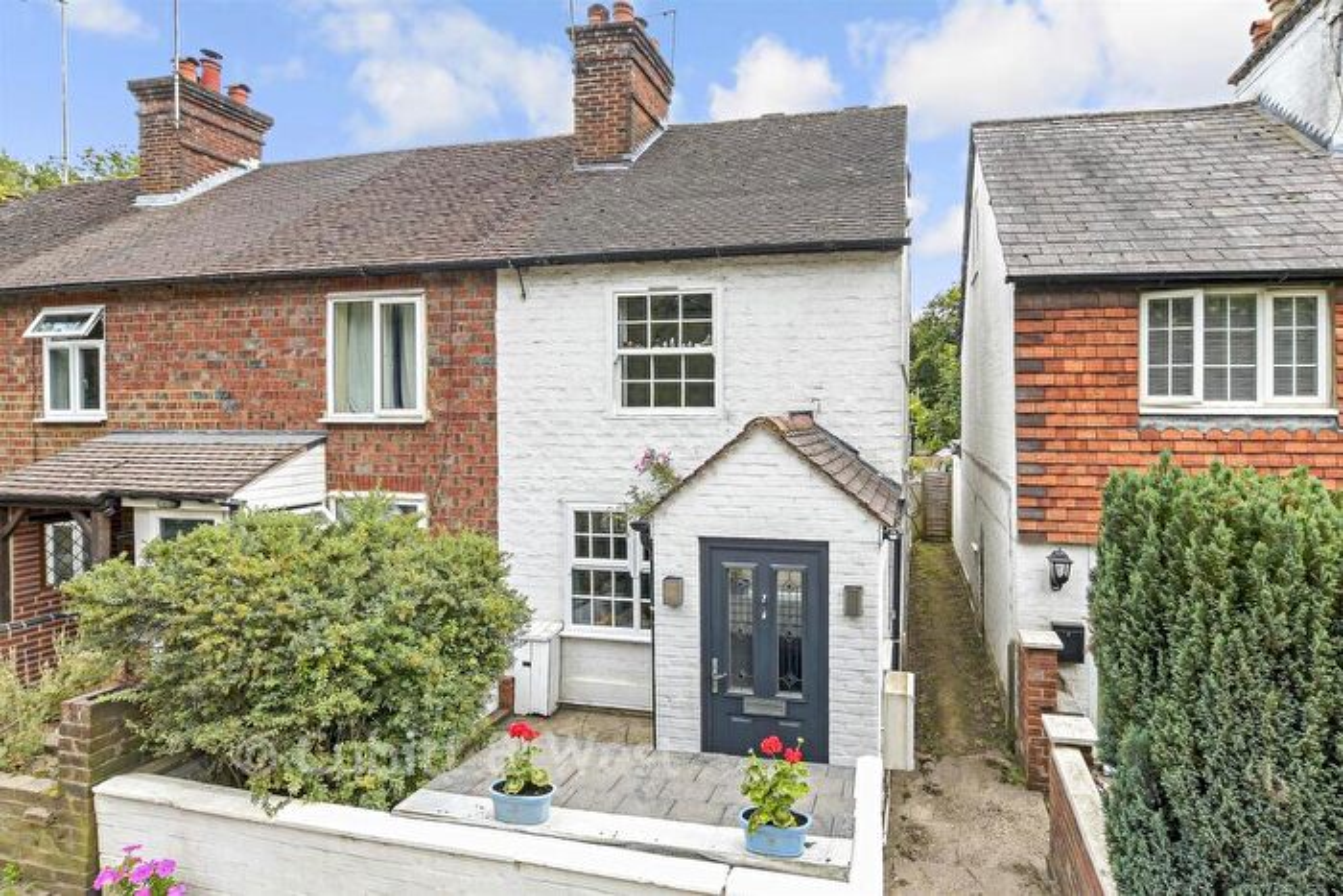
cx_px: 672
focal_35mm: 15
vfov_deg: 77.4
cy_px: 448
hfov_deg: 100.4
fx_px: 560
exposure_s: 1/15
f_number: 11
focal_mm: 10
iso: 100
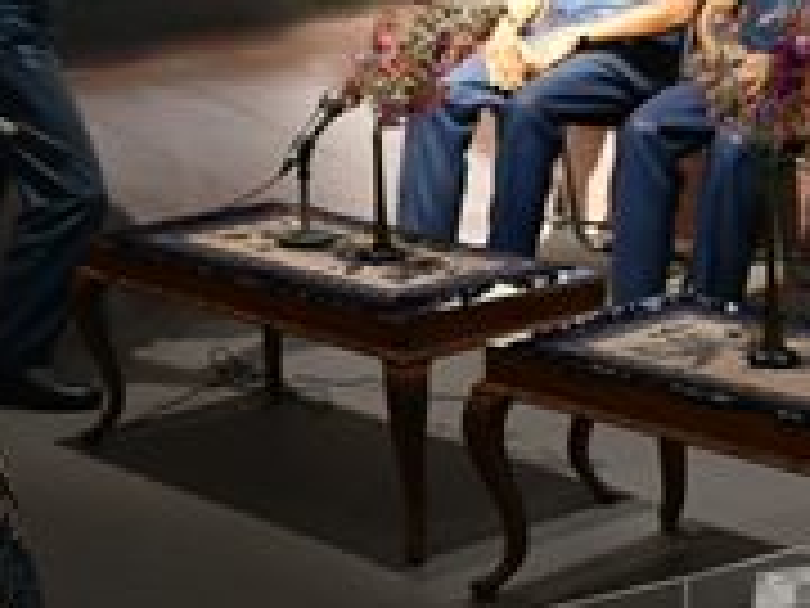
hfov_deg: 18.2
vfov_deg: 13.6
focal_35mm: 108
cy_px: 88
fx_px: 2527
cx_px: 324
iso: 800
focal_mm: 24
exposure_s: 1/25
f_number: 2.8
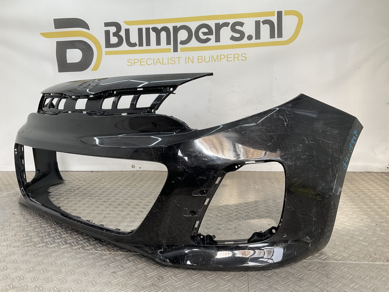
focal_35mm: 29
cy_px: 146
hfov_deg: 61.7
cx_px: 194
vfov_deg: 48.2
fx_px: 326
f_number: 1.8
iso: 16
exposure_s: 1/163
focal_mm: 3
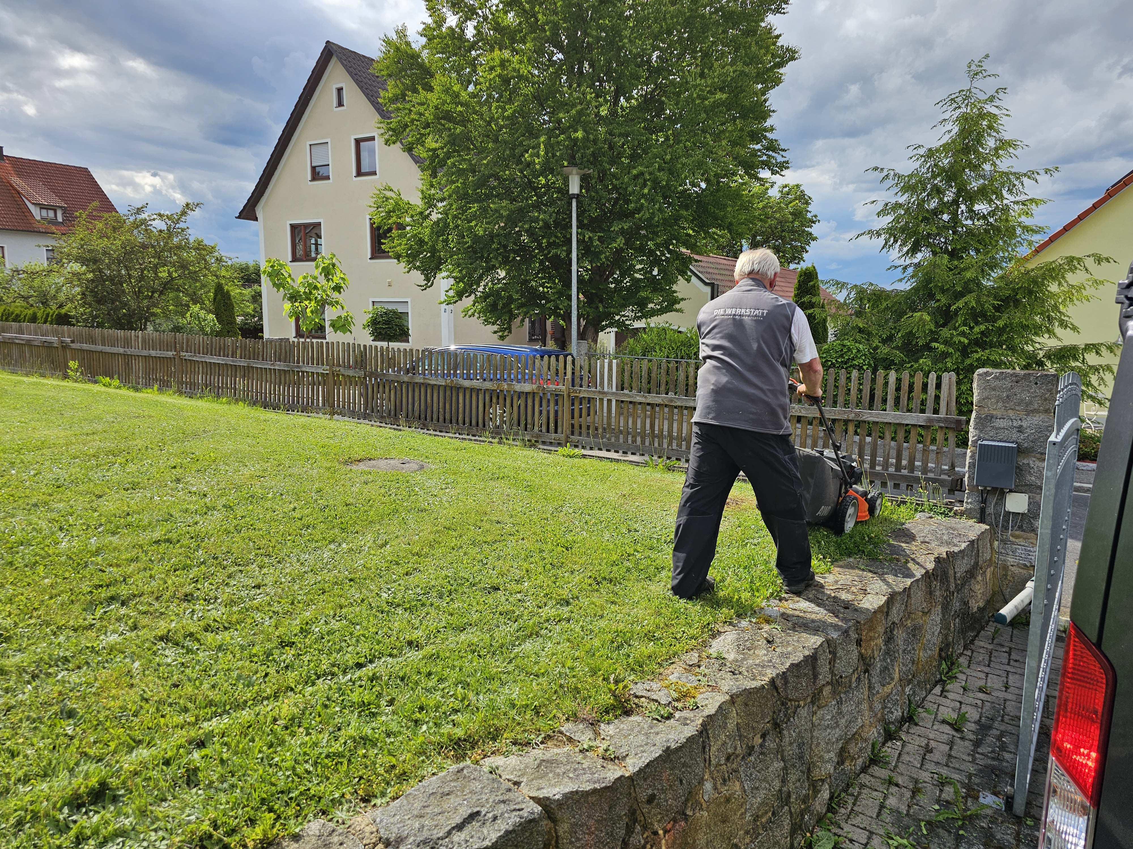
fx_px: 753
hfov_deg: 73.9
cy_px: 424
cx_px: 566
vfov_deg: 58.9
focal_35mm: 23
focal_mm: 6.3
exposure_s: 1/736
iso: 10
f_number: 1.7
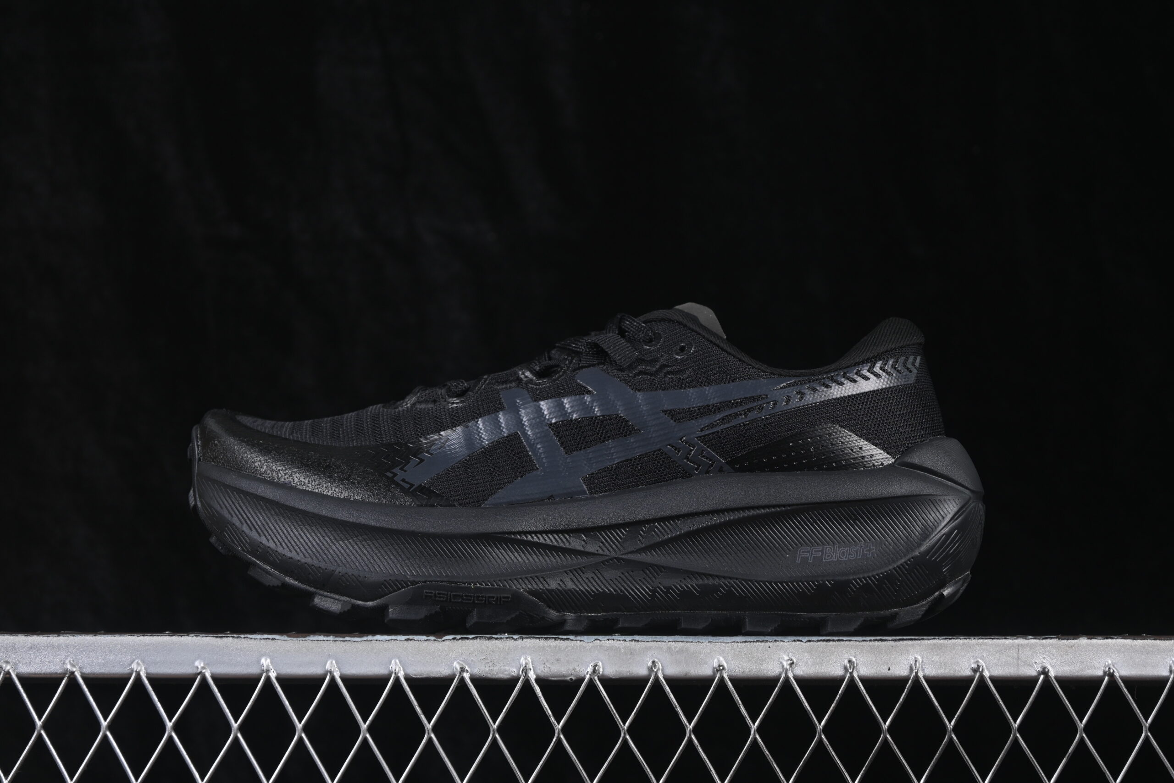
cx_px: 587
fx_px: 2446
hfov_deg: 27.0
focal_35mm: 75
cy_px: 392
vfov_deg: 18.2
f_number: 6.3
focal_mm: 50
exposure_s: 1/60
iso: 160
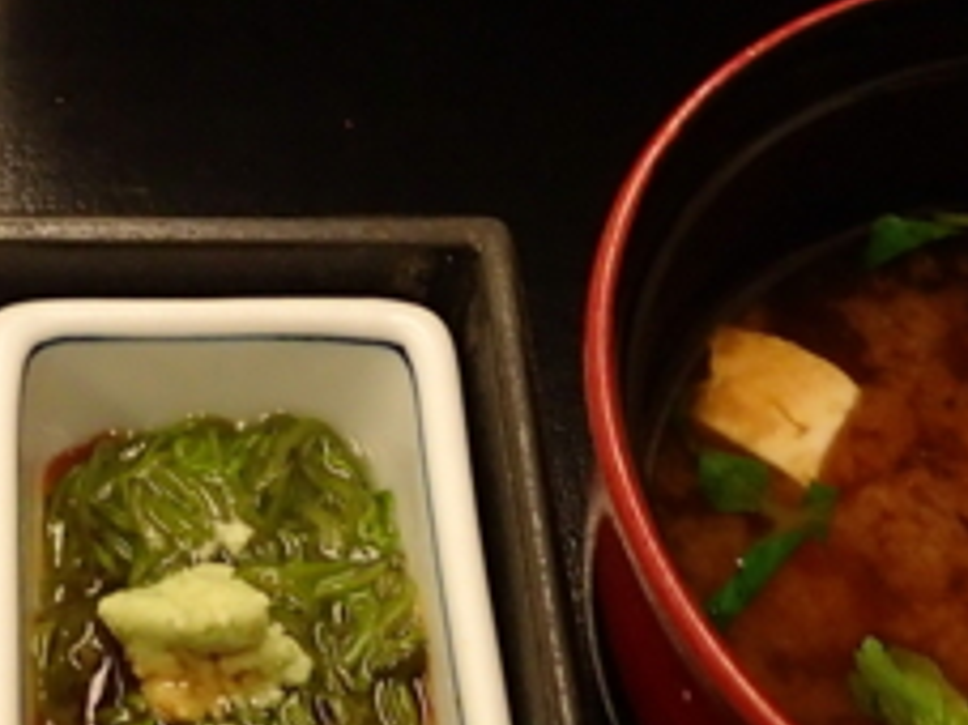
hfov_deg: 21.0
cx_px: -136
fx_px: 2460
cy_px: 64
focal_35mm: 88
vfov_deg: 16.5
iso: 320
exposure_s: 1/30
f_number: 2
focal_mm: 4.5
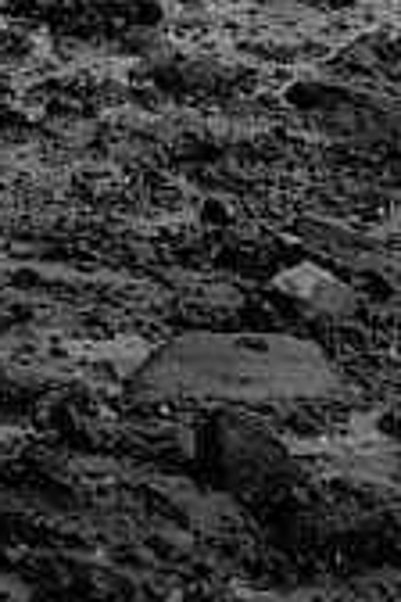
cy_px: -1043
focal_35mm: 382
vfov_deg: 5.2
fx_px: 6382
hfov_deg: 3.3
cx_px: -1679
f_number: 7.1
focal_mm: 40
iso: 100
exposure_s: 1/160
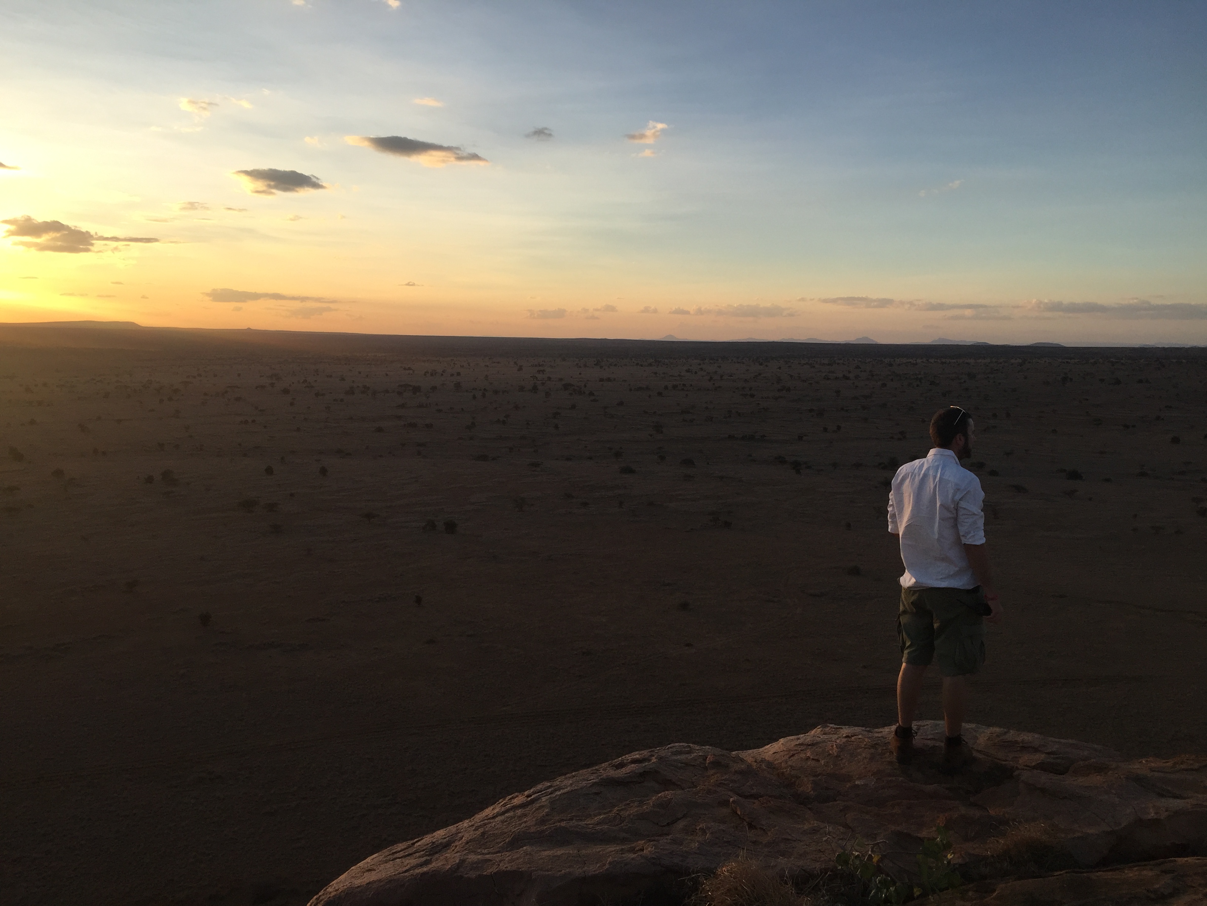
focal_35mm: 29
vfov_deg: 48.2
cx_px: 604
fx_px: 1011
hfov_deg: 61.7
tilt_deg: -6.2
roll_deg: -2.3
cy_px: 453
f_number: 2.2
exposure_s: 1/842
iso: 32
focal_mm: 4.15
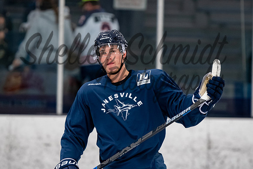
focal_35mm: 339
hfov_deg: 6.1
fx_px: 2383
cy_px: 75
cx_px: 120
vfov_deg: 4.1
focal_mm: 190
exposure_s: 1/800
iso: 2000
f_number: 3.2
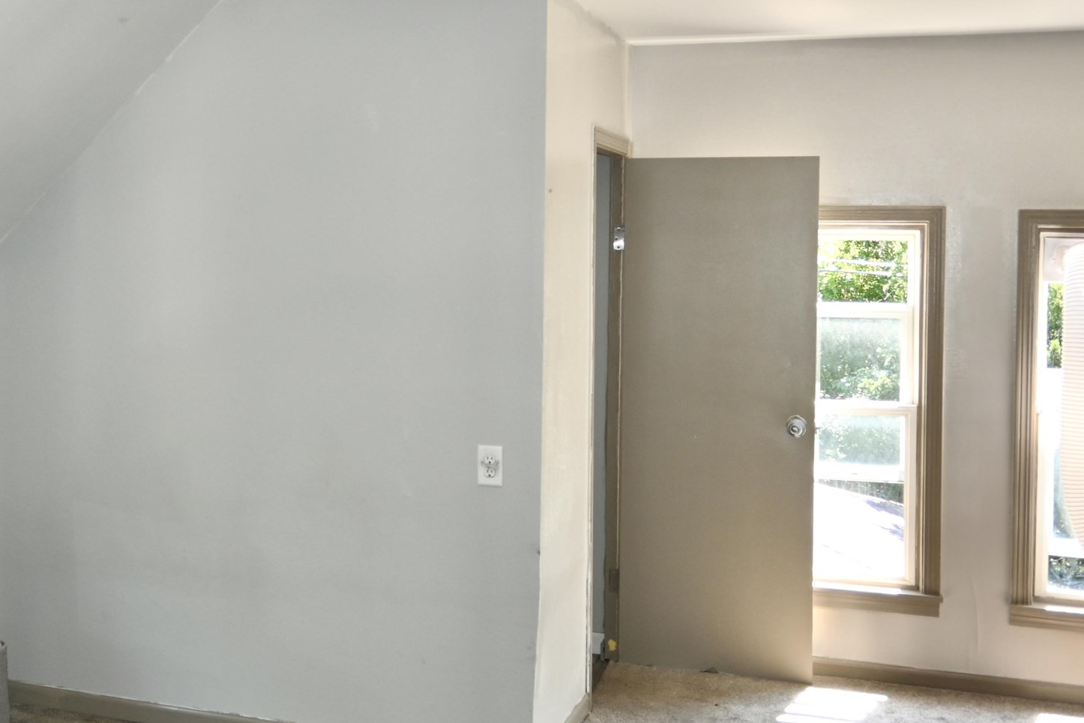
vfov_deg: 26.4
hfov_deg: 37.4
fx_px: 1536
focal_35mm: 51
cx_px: 209
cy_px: 257
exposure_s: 1/60
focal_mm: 16
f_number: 3.5
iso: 110
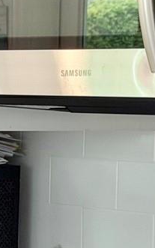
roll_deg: -0.7
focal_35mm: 246
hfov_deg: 5.3
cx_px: -93
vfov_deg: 8.5
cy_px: 152
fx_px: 1662
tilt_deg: -3.0
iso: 100
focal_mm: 6.76
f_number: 1.78
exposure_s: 1/60
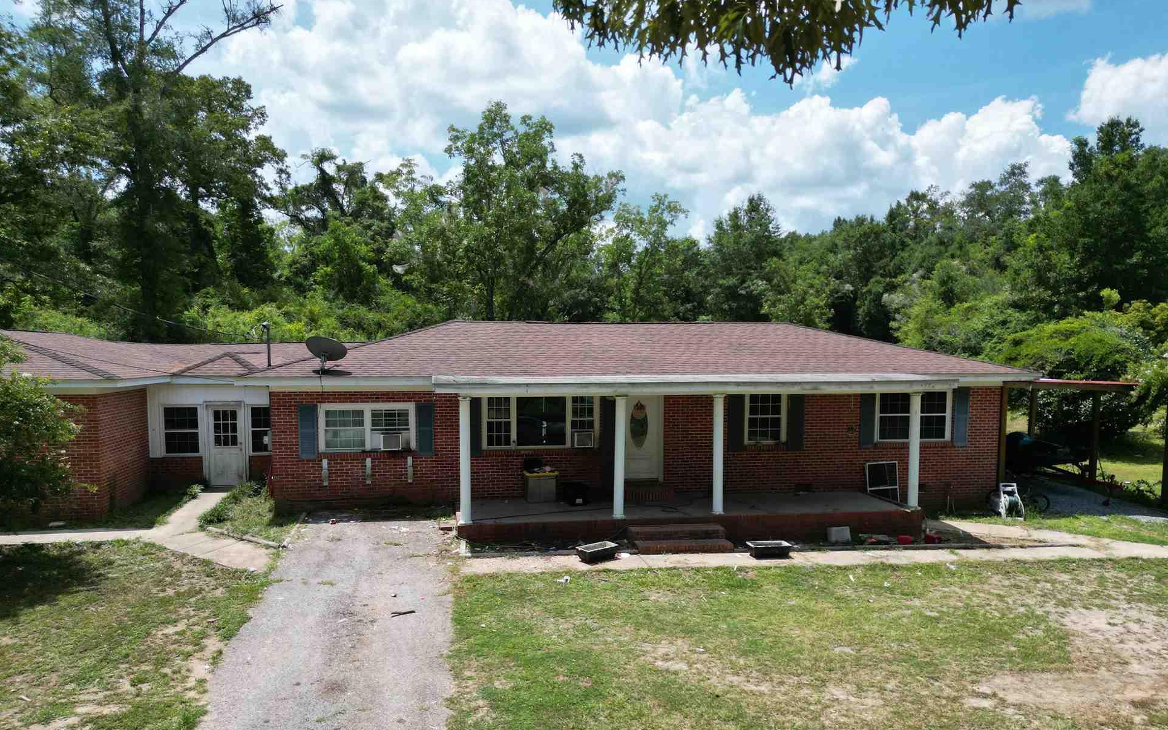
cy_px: 432
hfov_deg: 68.4
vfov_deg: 45.8
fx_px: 859
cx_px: 582
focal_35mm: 27
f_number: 1.7
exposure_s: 1/4000
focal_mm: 6.72
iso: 140
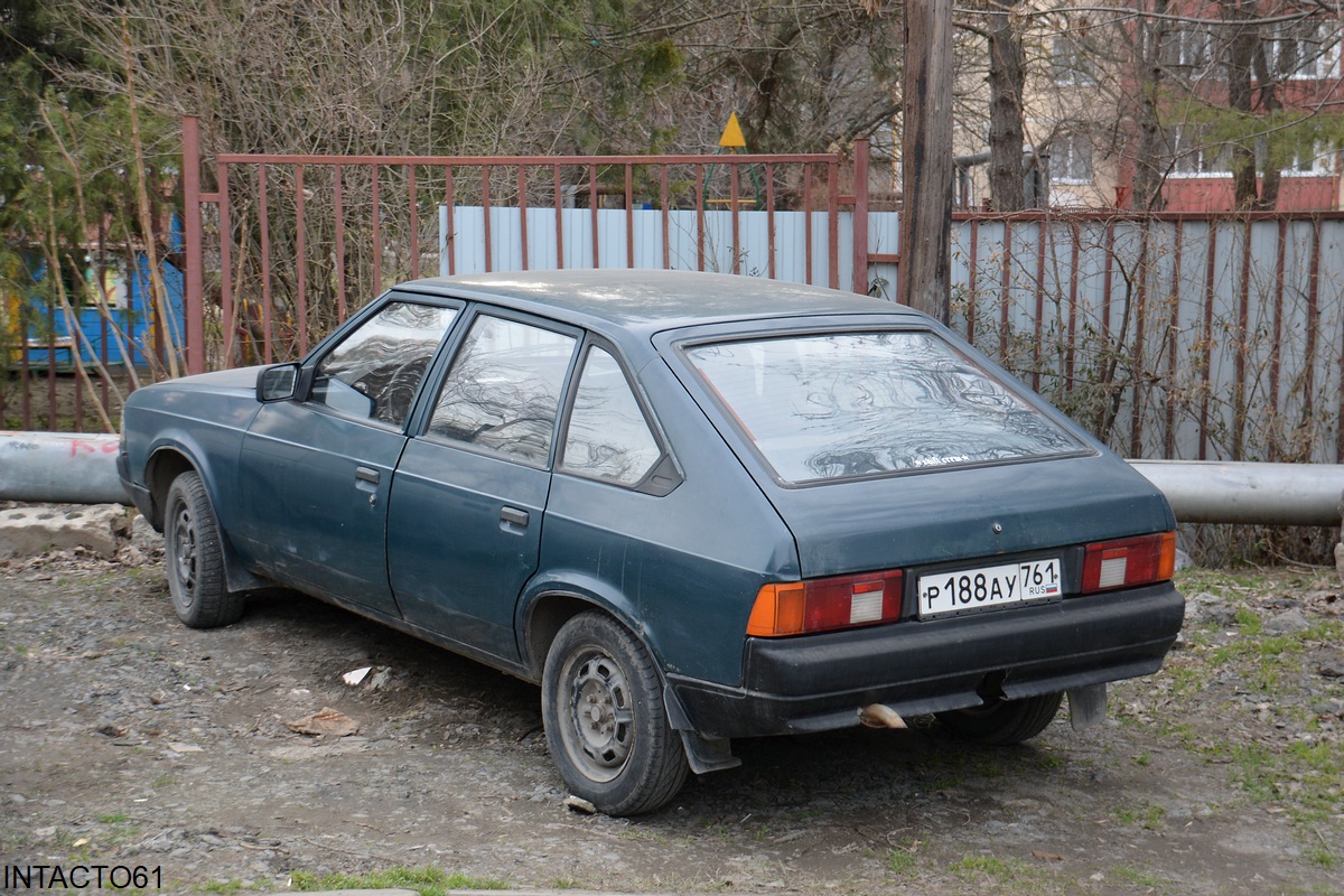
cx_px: 672
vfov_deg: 20.6
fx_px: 2464
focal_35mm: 66
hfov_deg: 30.5
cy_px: 448
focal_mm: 44
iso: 400
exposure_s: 1/100
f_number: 5
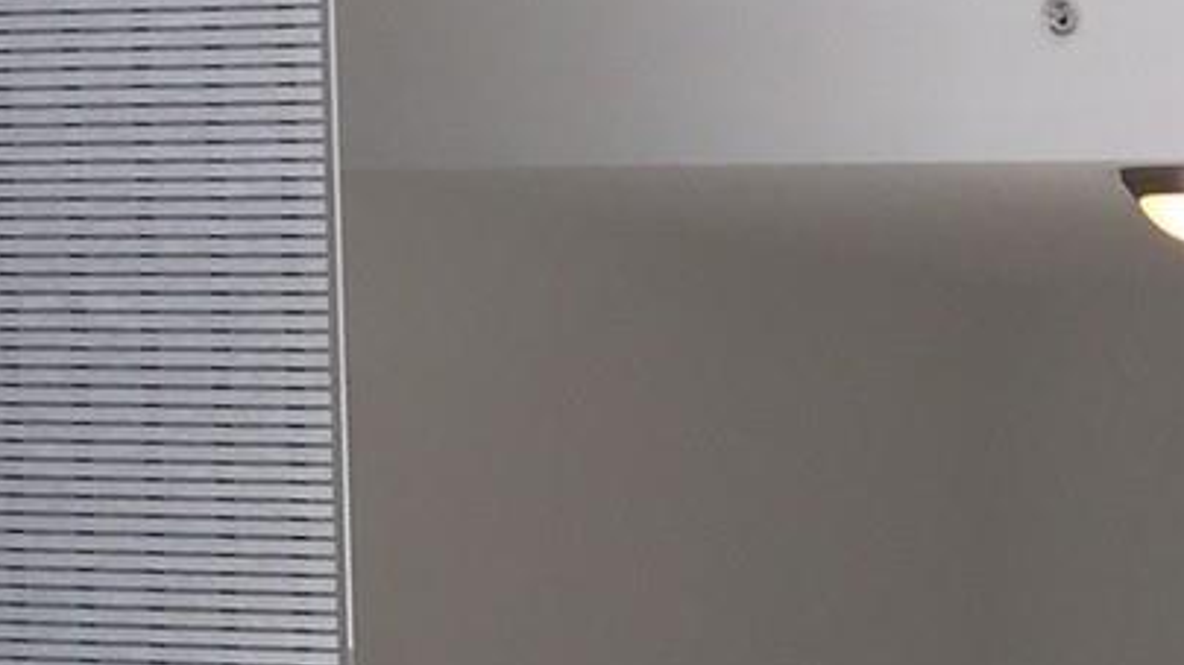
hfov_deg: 15.3
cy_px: 1131
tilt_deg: -6.3
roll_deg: -0.8
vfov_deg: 9.3
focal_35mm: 125
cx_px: 1993
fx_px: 3923
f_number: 2.2
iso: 32
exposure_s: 1/126
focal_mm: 4.15
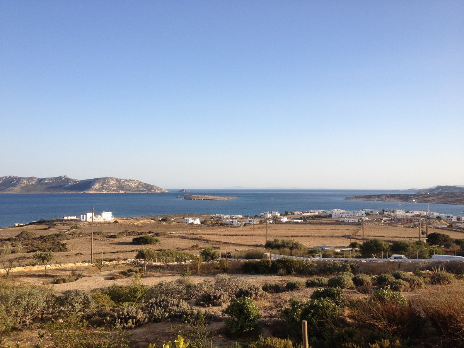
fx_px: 469
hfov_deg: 52.6
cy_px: 174
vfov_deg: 40.7
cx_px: 232
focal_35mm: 35
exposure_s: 1/1082
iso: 50
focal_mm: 4.28
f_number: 2.4
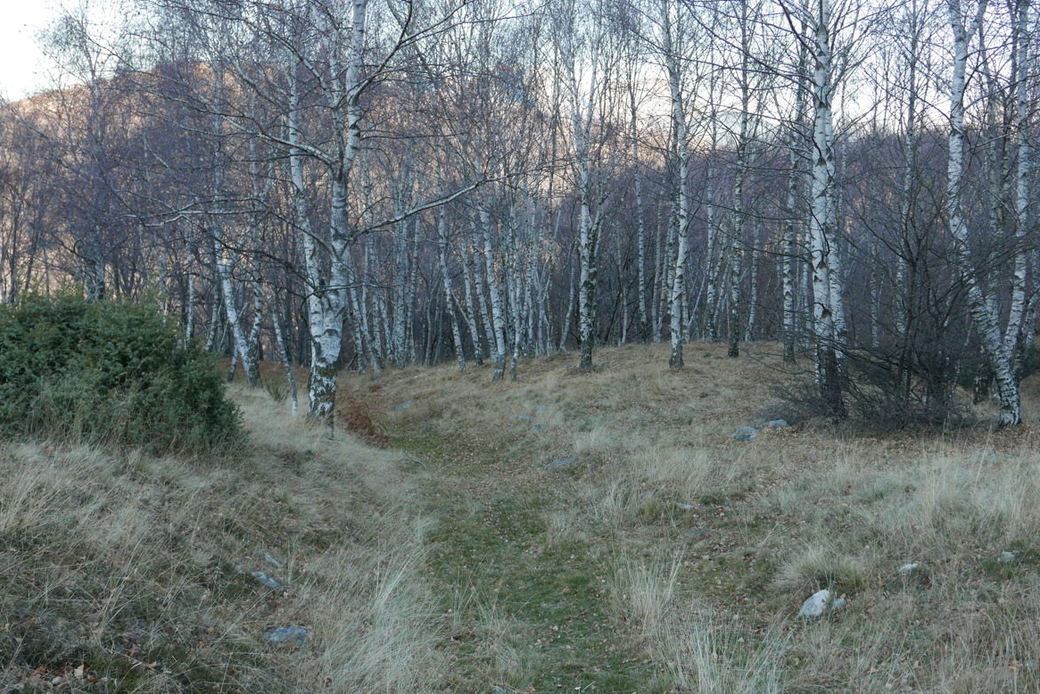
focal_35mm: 38
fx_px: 1098
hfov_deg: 50.7
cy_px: 343
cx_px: 518
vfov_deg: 35.1
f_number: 3.5
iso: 200
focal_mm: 16.5
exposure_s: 1/125
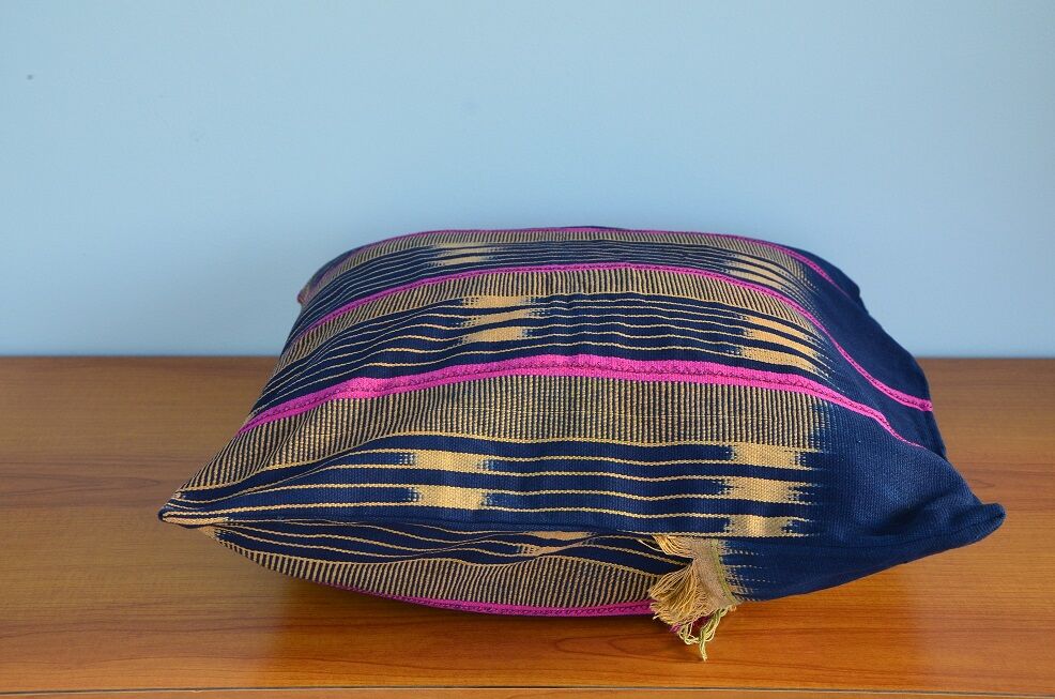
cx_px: 528
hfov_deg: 32.0
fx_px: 1842
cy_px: 350
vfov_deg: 21.5
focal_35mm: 63
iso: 560
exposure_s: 1/60
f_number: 8
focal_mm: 42
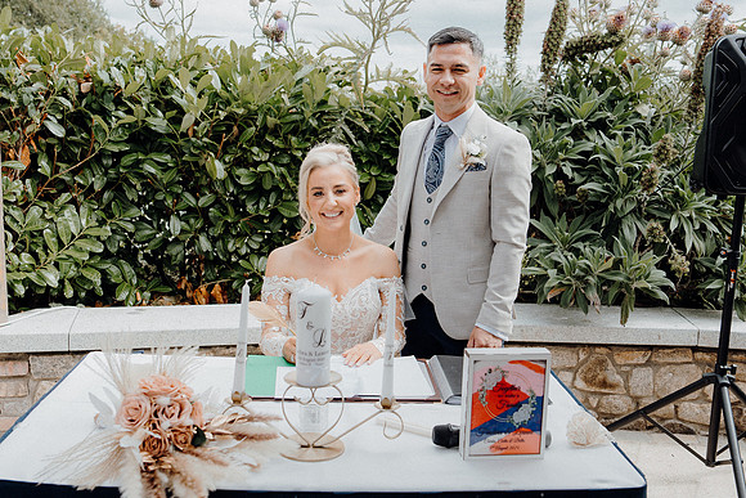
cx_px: 373
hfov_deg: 53.1
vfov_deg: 36.9
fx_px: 746
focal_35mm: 36
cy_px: 249
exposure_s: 1/400
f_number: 3.5
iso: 125
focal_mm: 24
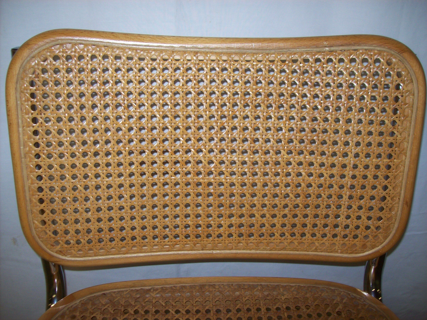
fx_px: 444
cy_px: 160
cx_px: 214
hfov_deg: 51.4
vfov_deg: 39.6
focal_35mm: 36
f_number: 2.7
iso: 80
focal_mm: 6
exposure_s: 1/64
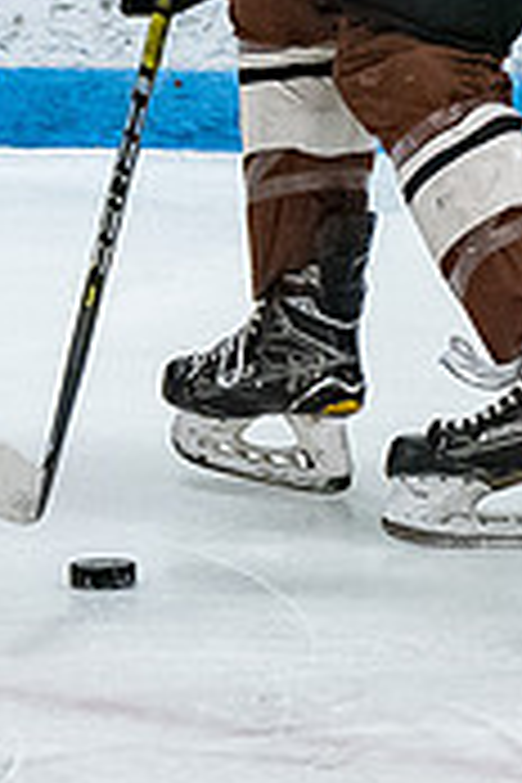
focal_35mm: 969
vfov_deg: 2.1
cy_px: -112
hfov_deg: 1.4
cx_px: 331
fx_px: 21074
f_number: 3.5
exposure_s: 1/800
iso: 2500
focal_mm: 120
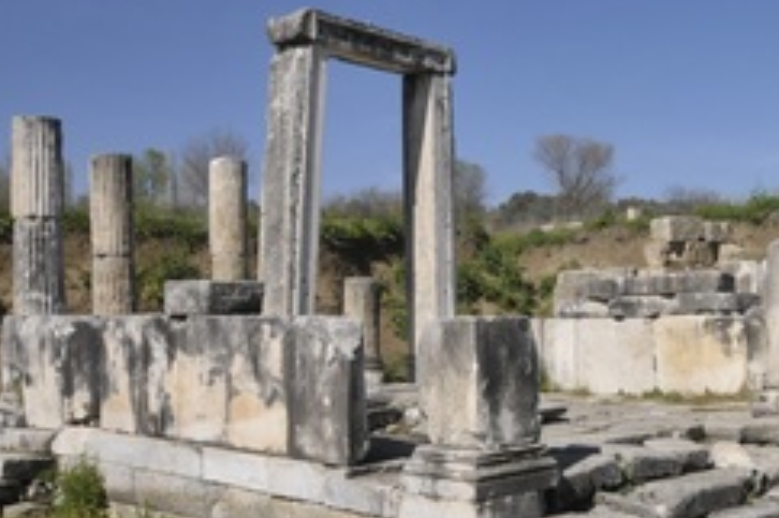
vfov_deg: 27.5
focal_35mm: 49
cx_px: 681
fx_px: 1060
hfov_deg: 38.0
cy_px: 296
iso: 800
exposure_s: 1/1000
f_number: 16
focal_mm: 18
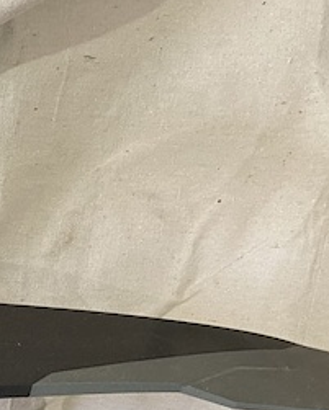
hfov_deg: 16.2
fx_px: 985
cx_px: -249
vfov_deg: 22.3
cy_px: 451
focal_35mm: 81
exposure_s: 1/60
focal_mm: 4.25
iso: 320
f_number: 1.8
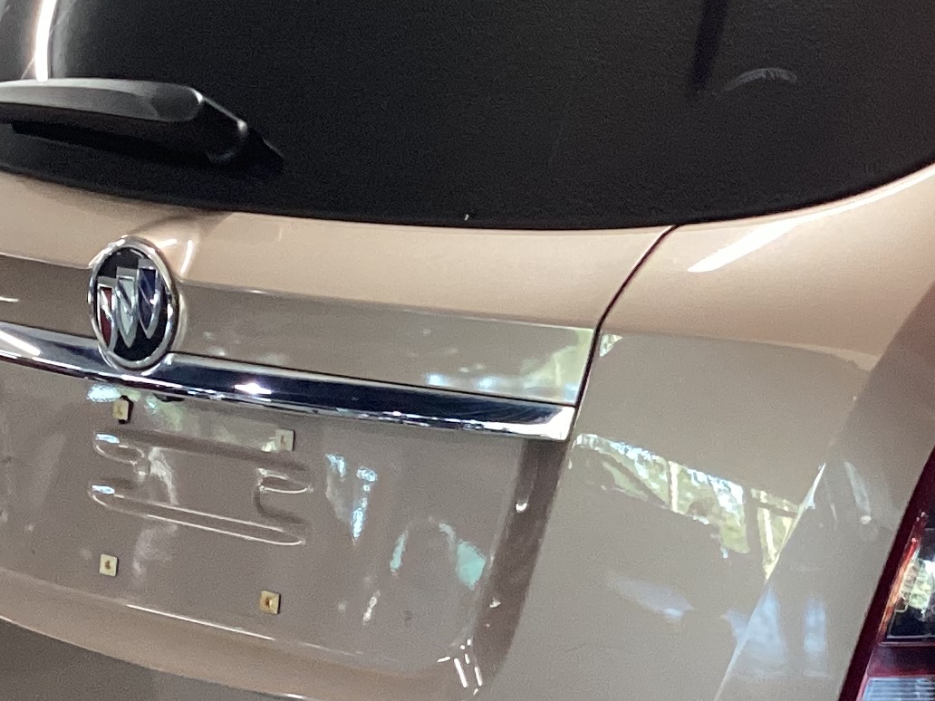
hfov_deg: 19.5
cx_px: 912
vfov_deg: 15.0
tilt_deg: -18.8
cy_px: 524
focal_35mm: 98
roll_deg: +0.7
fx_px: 2647
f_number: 2.4
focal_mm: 3.3
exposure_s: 1/60
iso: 250
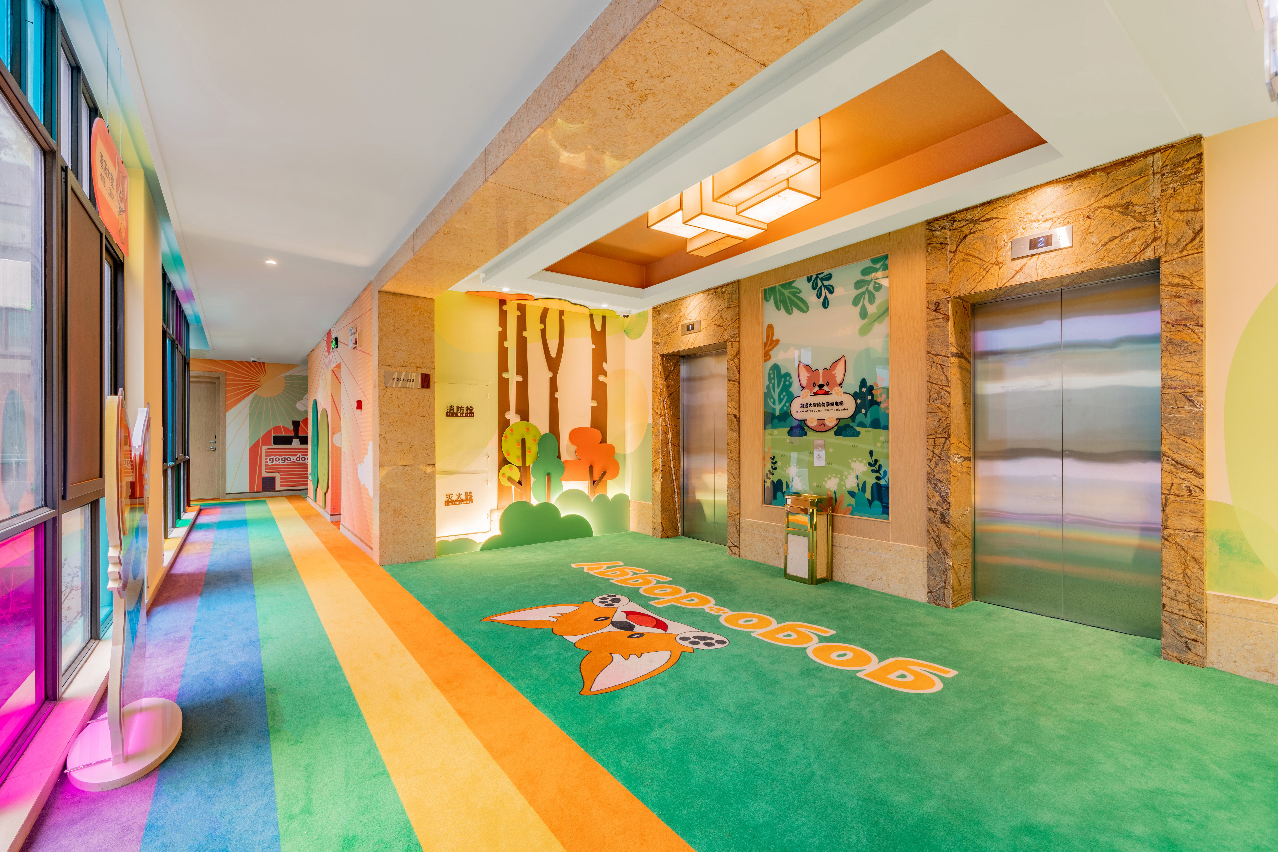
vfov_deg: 81.2
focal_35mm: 14
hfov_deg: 104.2
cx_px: 639
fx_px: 497
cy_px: 426
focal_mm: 14
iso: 125
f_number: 11
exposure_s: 1/5
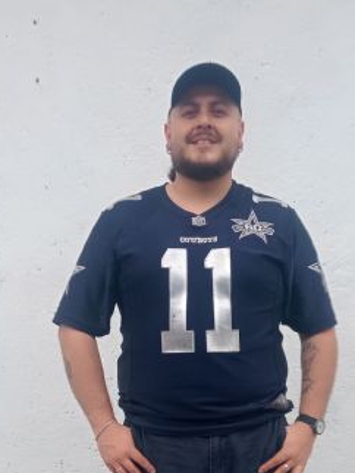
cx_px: 195
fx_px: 710
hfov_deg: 28.1
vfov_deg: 35.1
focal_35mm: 52
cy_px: 404
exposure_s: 1/187
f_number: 1.8
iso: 104
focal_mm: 3.98
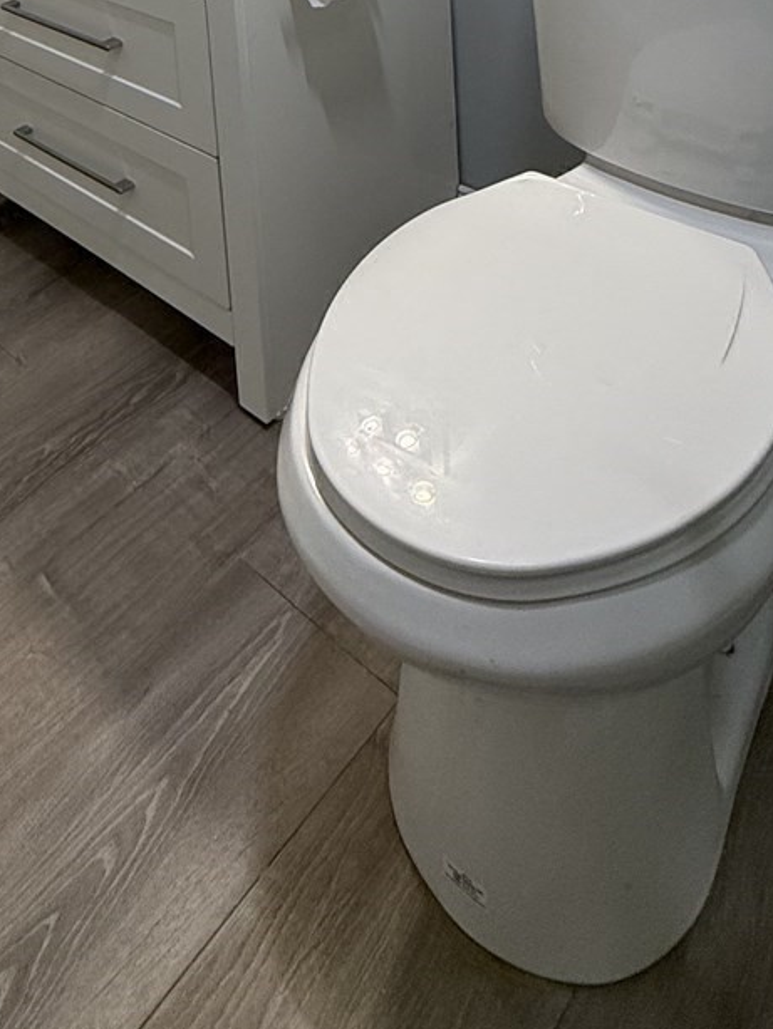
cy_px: -220
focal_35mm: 35
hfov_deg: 39.1
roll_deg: +4.5
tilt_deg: -8.5
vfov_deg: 38.3
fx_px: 1041
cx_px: 149
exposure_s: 1/120
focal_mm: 2.22
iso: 200
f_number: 2.2
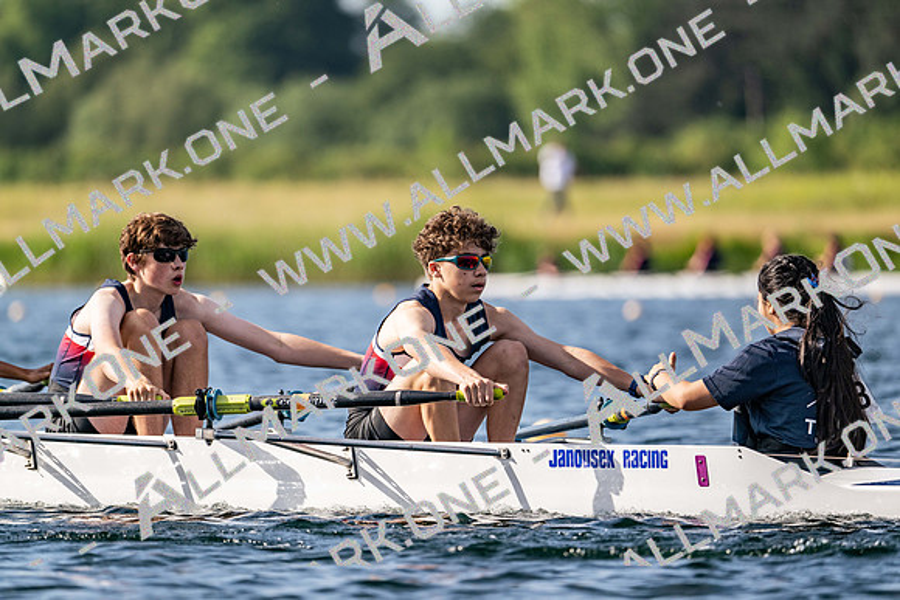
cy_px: 300
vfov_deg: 3.4
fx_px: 10002
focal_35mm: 400
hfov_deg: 5.2
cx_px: 450
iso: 360
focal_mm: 400
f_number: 4.5
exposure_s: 1/2500
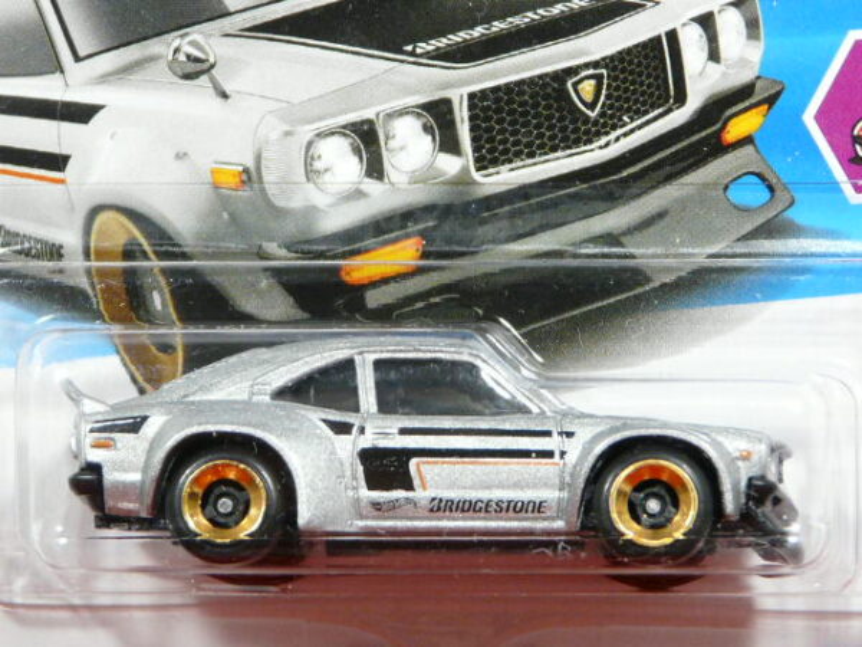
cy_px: 324
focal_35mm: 161
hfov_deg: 12.3
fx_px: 4009
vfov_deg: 9.2
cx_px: 431
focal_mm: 16.6
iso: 200
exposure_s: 1/40
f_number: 3.6
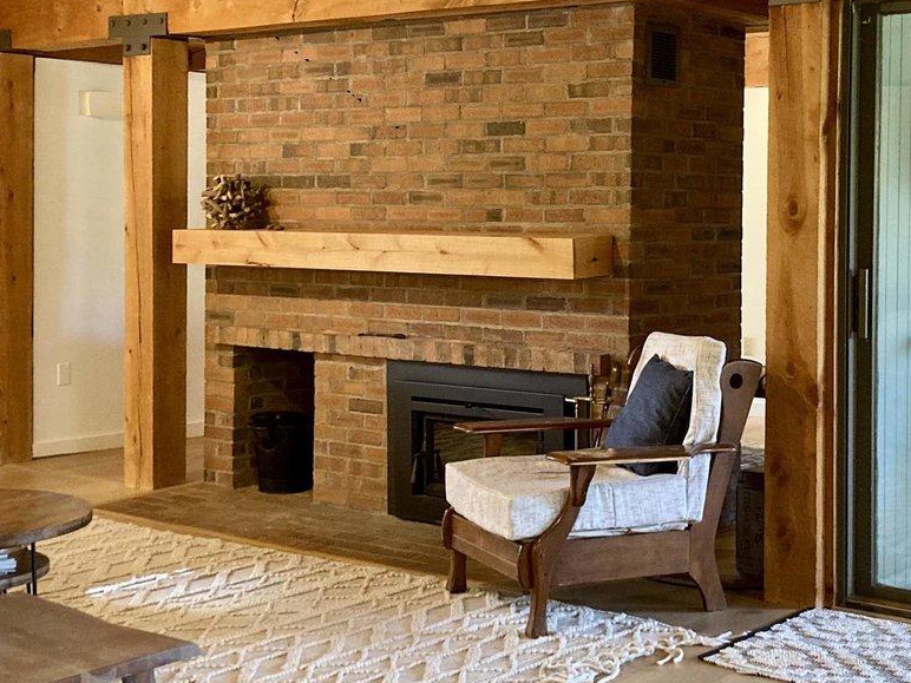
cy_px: 260
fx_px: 1526
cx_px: 571
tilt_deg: +0.1
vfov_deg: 25.2
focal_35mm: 58
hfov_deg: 33.1
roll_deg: -1.0
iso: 320
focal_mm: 3.99
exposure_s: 1/40
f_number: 1.8
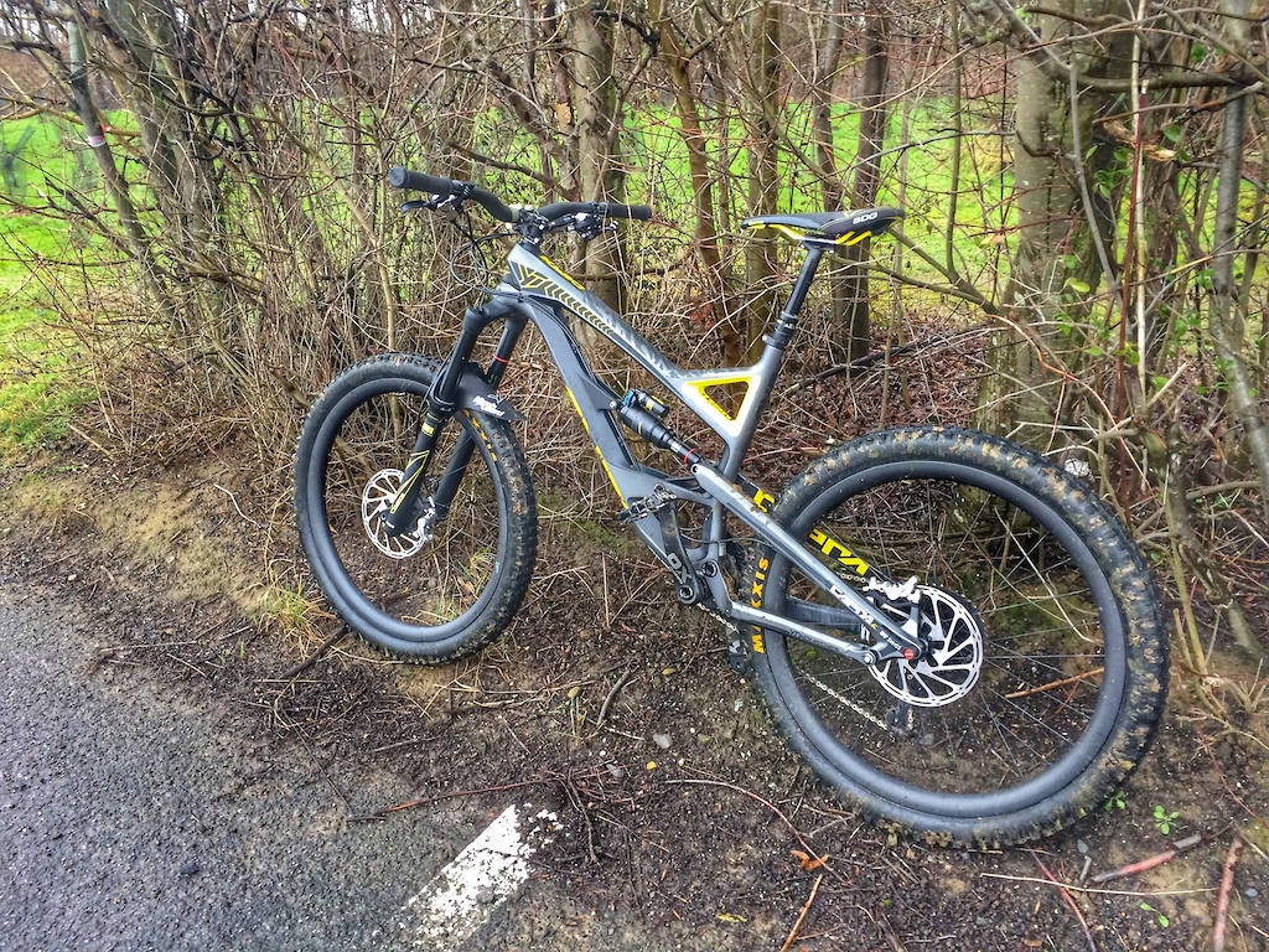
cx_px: 634
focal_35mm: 29
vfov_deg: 48.2
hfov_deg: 61.7
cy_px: 476
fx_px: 1063
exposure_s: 1/33
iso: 100
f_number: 2.2
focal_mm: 4.15
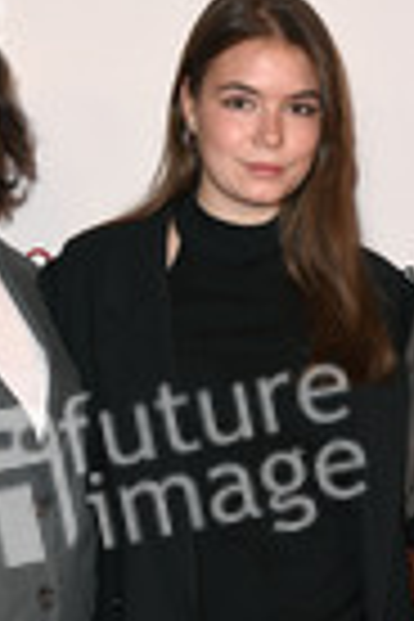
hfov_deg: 8.6
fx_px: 2743
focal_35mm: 159
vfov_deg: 12.7
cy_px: 698
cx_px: 266
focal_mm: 55
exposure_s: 1/320
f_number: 6.3
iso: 500
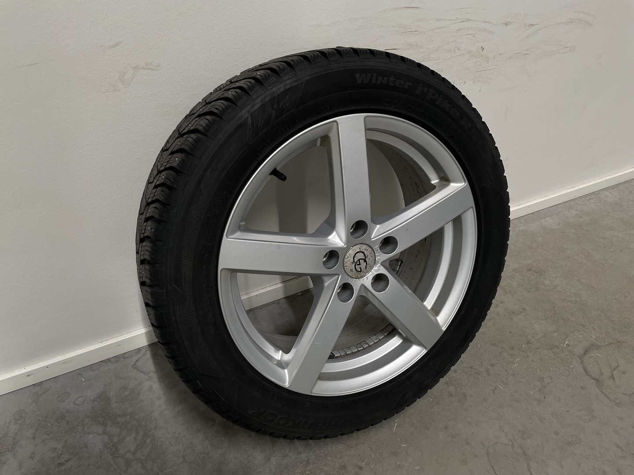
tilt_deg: -40.7
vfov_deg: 53.1
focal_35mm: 26
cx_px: 317
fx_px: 476
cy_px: 238
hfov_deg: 67.3
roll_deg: -3.2
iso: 80
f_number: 1.6
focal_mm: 4.2
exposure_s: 1/100
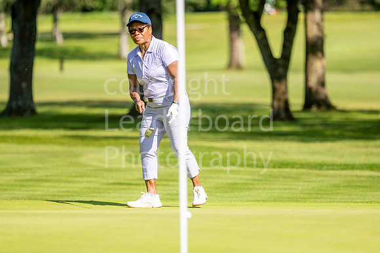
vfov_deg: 3.1
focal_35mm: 450
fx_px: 4747
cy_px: 126
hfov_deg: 4.6
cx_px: 190
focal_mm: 300
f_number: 4
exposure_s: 1/2000
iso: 200
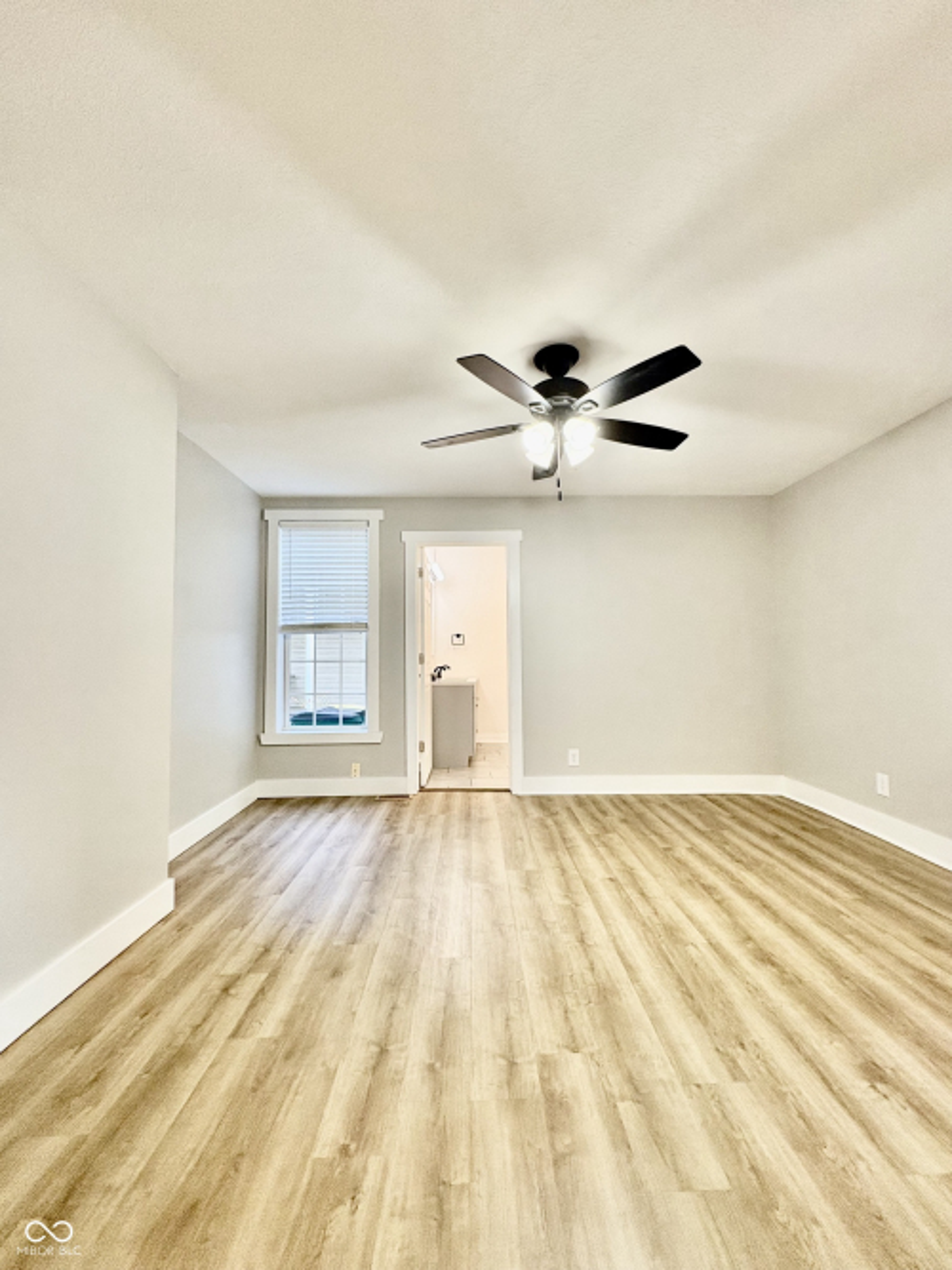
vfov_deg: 102.1
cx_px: 476
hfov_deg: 85.7
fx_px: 514
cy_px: 635
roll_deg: +0.4
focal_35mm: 14
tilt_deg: +3.1
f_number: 2.2
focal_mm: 2.22
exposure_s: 1/120
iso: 250
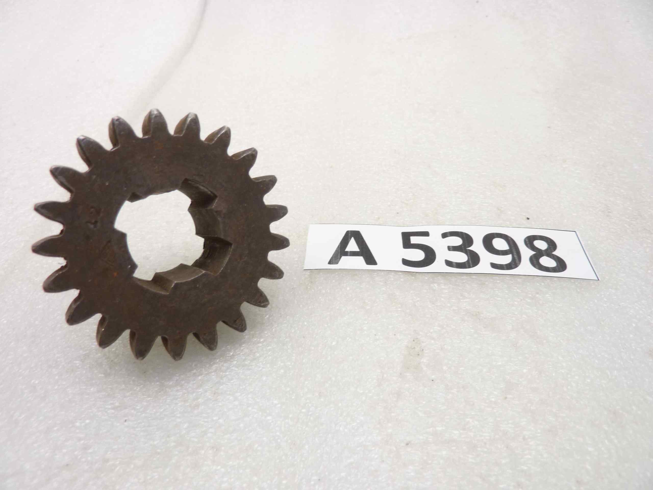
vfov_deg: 54.9
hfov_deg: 69.4
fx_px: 472
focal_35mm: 25
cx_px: 326
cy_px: 245
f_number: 3.3
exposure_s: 1/15
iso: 80
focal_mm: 4.1
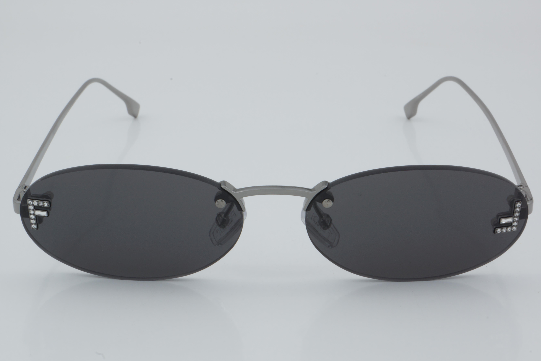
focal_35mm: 82
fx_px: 1240
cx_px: 270
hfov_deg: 24.6
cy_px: 180
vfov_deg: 16.6
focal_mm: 55
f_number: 32
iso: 100
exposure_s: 1/4
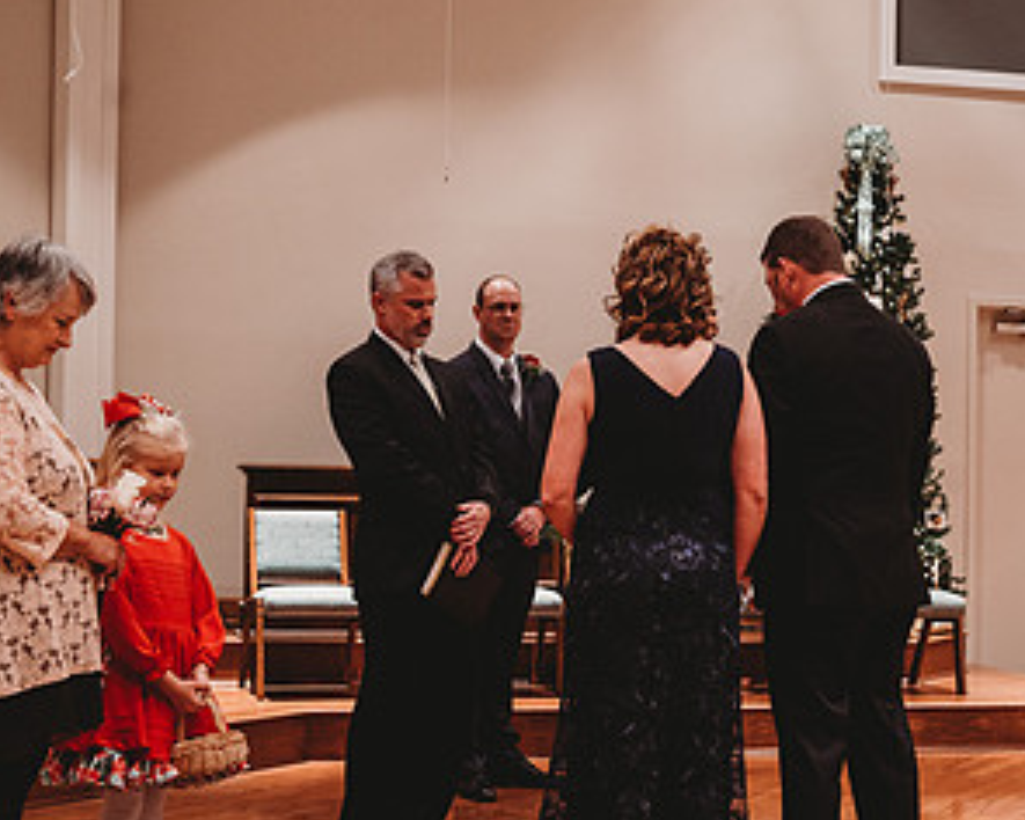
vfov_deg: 24.2
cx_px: 518
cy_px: 469
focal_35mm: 63
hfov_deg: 30.0
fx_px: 1911
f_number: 4
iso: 2000
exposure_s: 1/125
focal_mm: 44
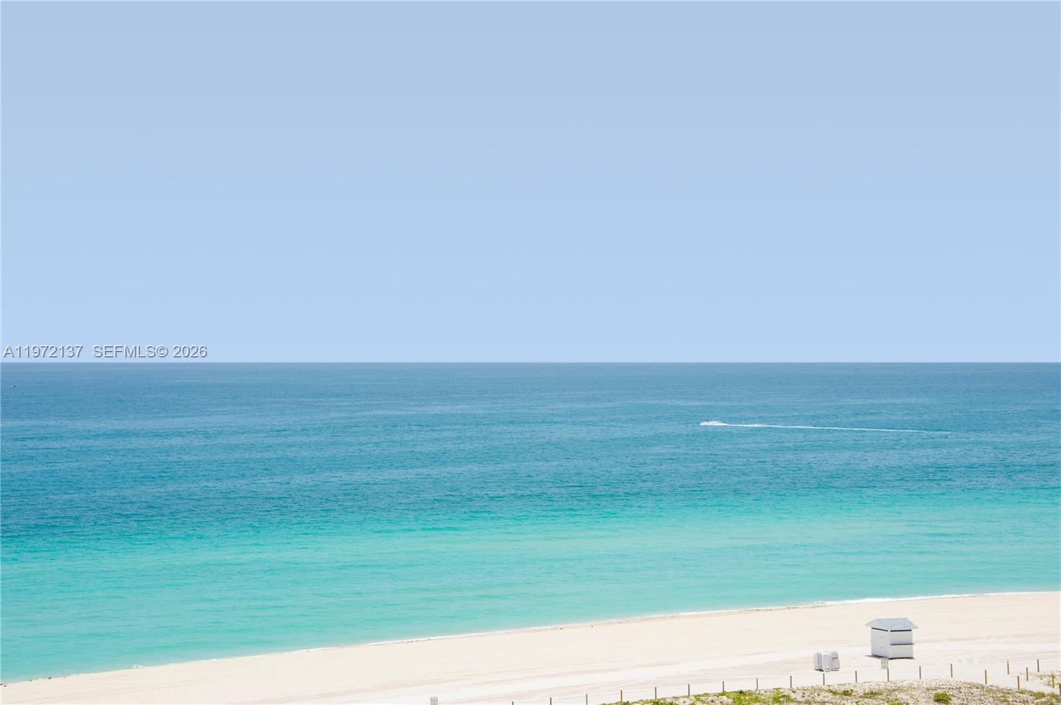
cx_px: 530
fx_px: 2061
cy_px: 352
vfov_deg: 19.4
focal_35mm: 70
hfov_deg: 28.9
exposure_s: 1/160
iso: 200
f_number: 16
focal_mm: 70
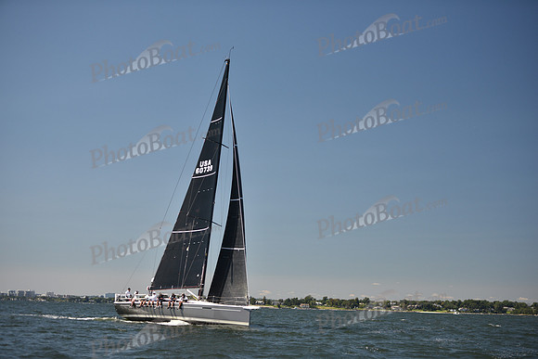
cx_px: 269
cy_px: 180
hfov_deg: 28.8
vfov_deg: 19.5
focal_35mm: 70
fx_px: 1046
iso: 250
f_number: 2.8
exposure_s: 1/1600
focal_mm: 70
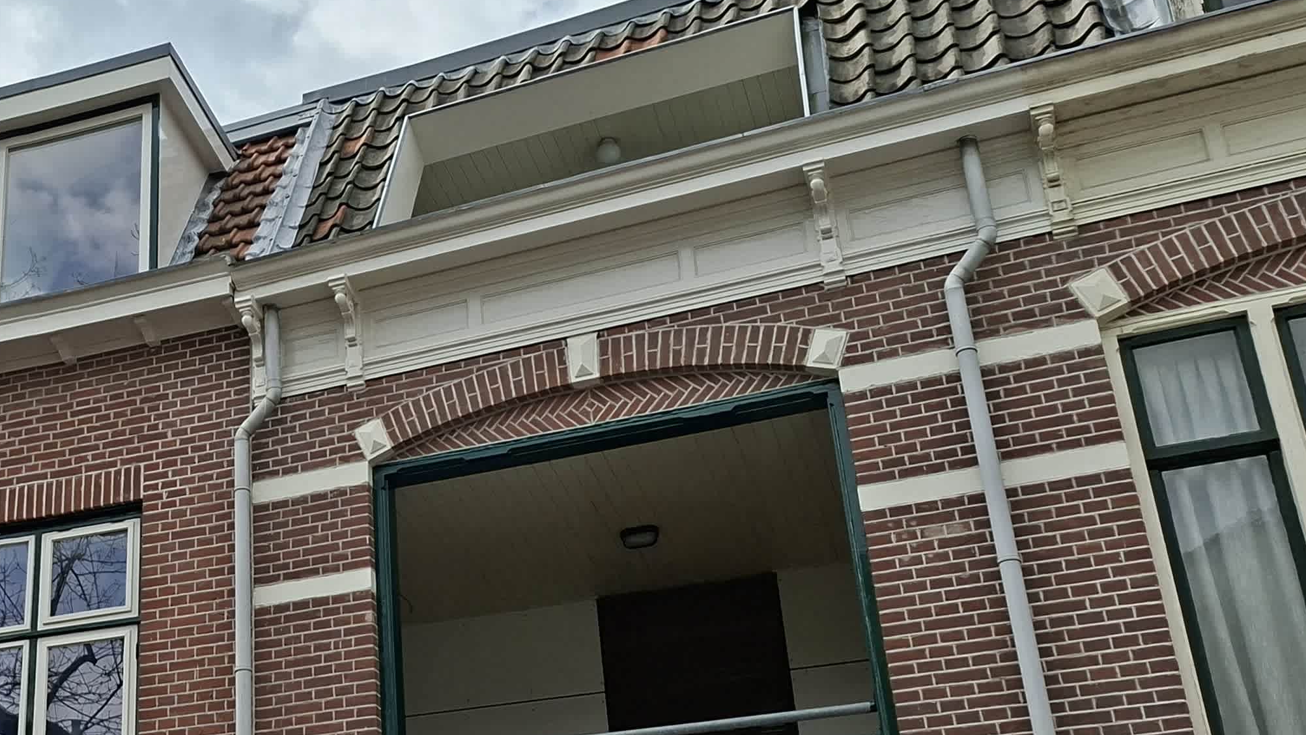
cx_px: 136
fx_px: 1732
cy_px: 509
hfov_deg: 38.5
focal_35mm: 50
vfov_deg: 23.8
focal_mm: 5.5
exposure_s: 1/4032
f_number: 1.8
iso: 50
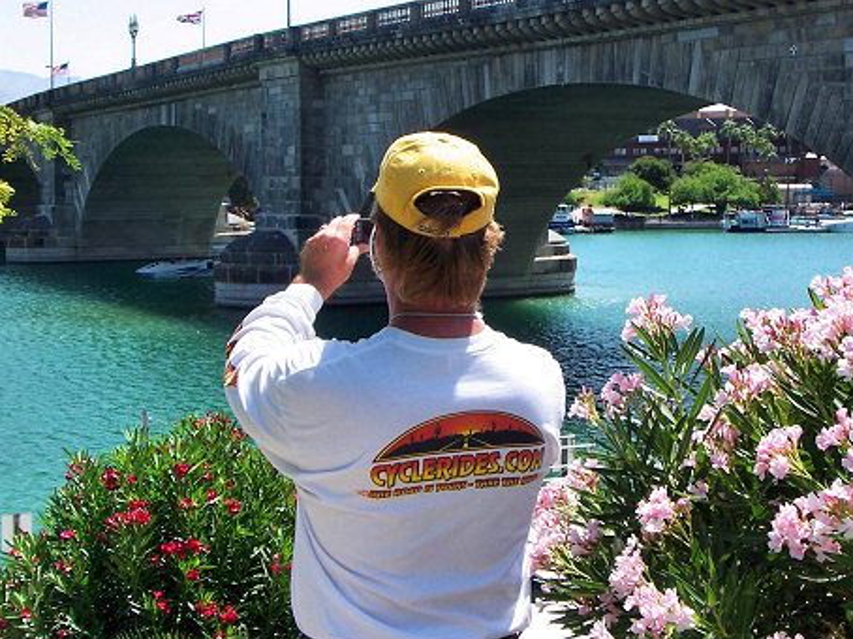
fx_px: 1355
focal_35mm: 55
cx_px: 511
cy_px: 284
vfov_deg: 26.5
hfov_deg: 34.8
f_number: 3.9
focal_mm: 6.4
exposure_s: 1/500
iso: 64
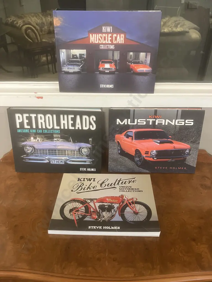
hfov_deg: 49.7
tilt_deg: -33.2
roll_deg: -0.1
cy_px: 141
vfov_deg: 63.4
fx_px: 229
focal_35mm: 28
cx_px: 106
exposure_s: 1/33
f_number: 1.8
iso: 250
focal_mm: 3.99
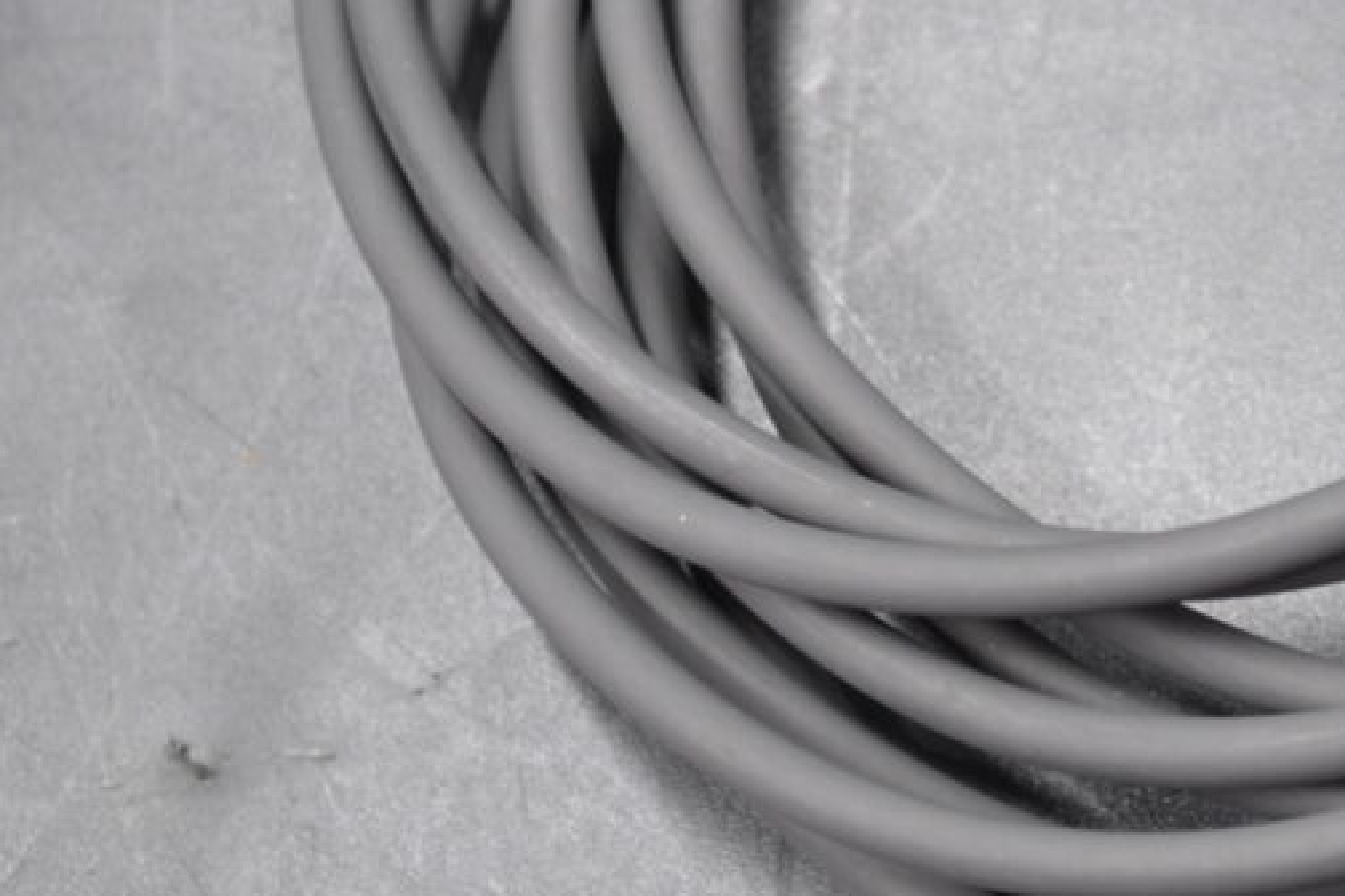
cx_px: 1361
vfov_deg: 8.7
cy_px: 104
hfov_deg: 12.9
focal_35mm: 157
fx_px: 5865
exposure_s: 1/20
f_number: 5.3
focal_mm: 44
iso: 400
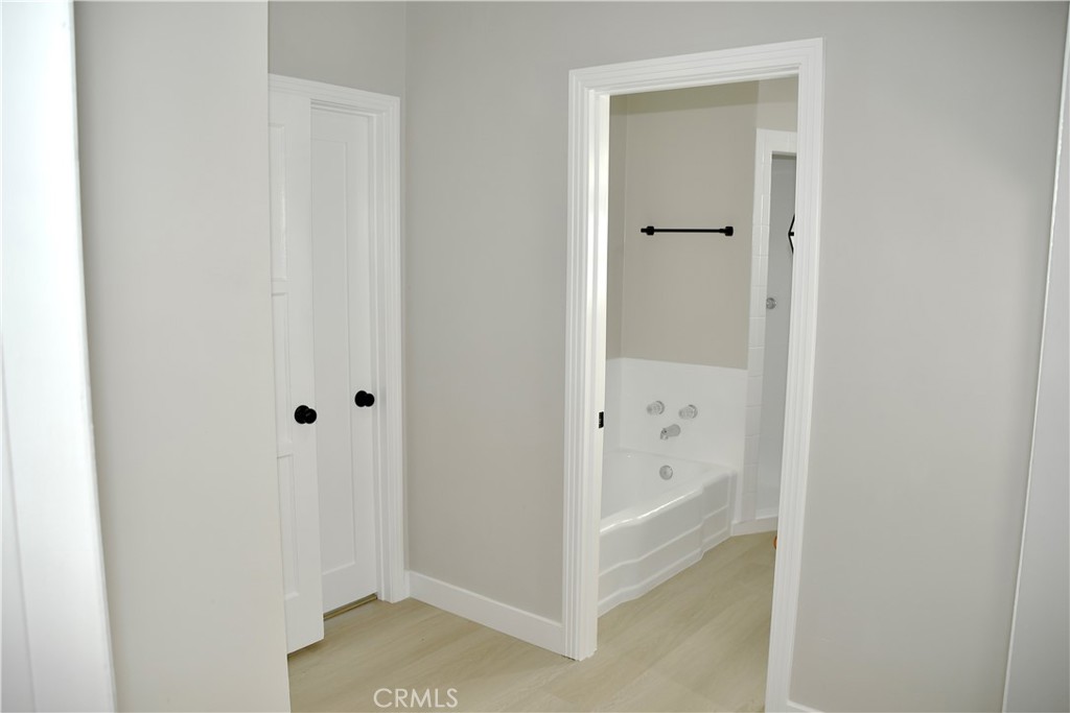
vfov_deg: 47.9
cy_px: 356
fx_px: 803
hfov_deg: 67.4
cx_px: 535
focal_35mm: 27
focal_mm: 18
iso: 110
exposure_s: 1/250
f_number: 4
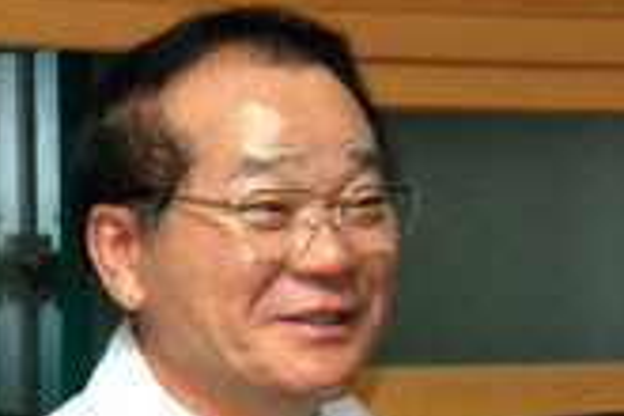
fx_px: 4108
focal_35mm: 237
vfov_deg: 5.8
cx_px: 439
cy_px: 533
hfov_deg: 8.7
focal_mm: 52
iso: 800
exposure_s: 1/60
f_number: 4.8
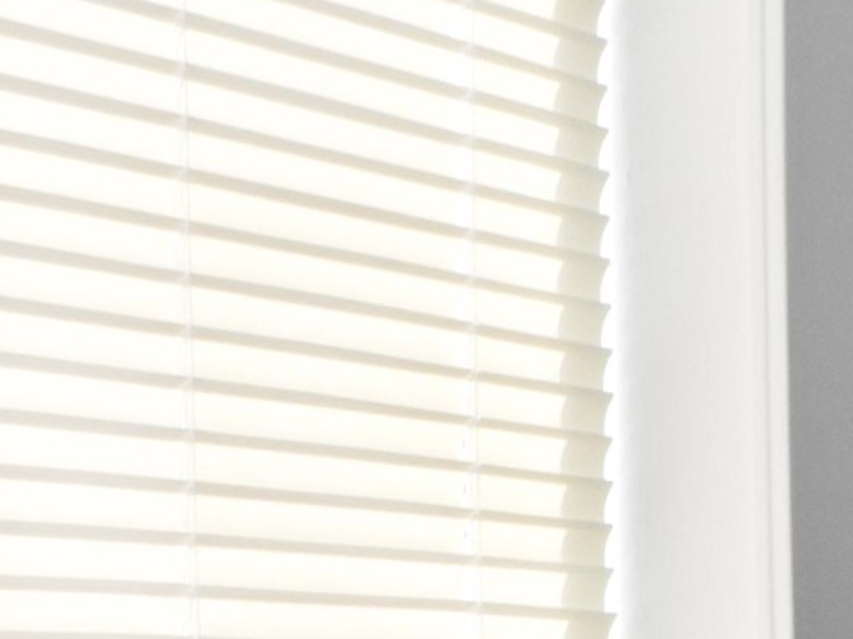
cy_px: 1222
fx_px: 3498
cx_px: 1047
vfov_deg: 9.8
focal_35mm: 142
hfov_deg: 13.5
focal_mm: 18
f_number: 22
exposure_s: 1/25
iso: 1600
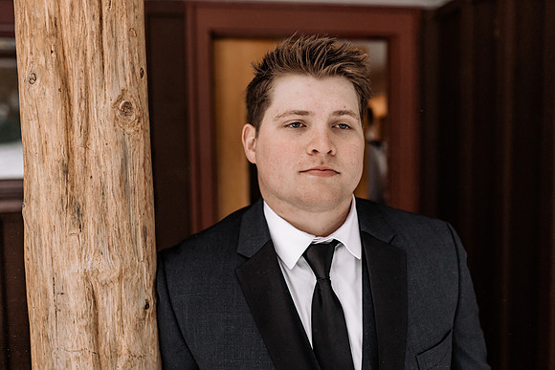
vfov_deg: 37.5
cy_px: 185
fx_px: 546
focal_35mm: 35
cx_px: 278
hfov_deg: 53.9
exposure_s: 1/200
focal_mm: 35
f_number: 2.2
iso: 250
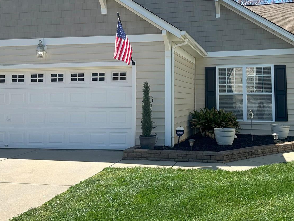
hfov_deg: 42.8
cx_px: 174
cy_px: 76
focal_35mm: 44
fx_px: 374
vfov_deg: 32.6
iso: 80
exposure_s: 1/3472
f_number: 1.78
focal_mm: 6.86
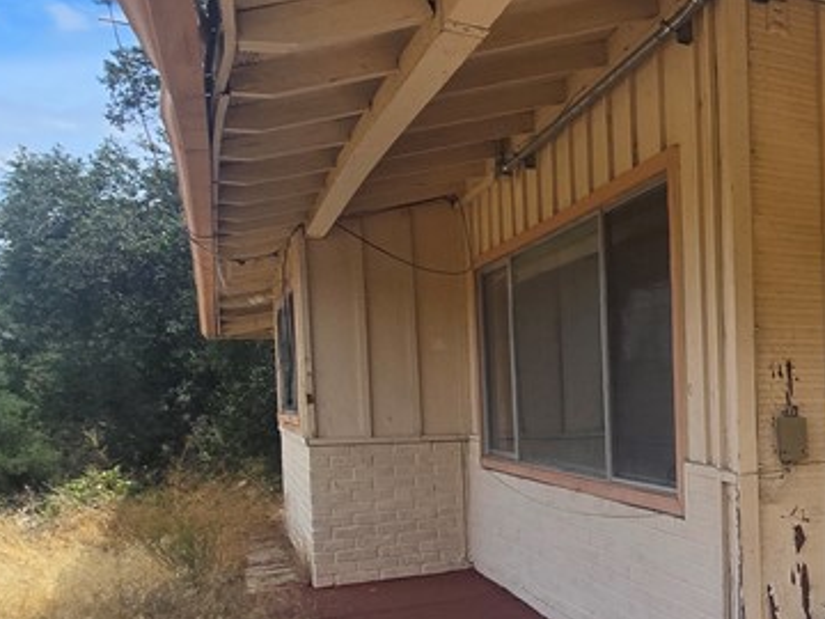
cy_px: 436
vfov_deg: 38.0
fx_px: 882
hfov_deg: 33.7
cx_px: 1107
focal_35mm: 37
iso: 50
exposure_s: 1/1358
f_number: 2.2
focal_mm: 2.2
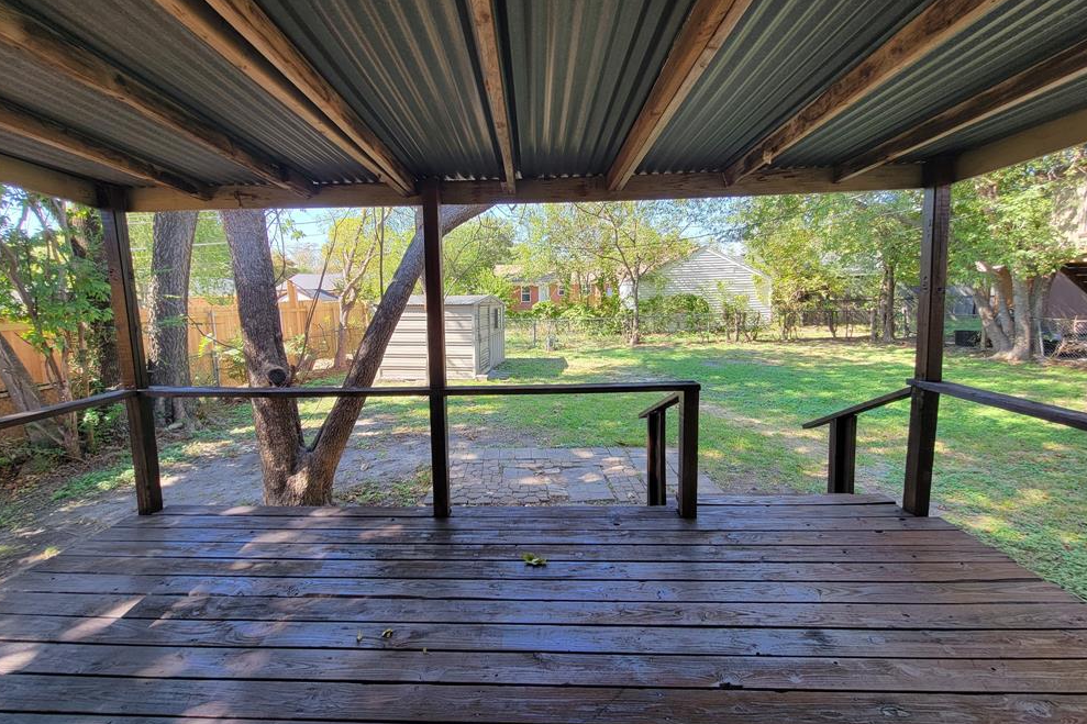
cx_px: 533
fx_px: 423
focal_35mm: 14
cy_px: 348
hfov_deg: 104.3
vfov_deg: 81.2
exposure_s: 1/120
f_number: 2.2
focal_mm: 2.2
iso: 64
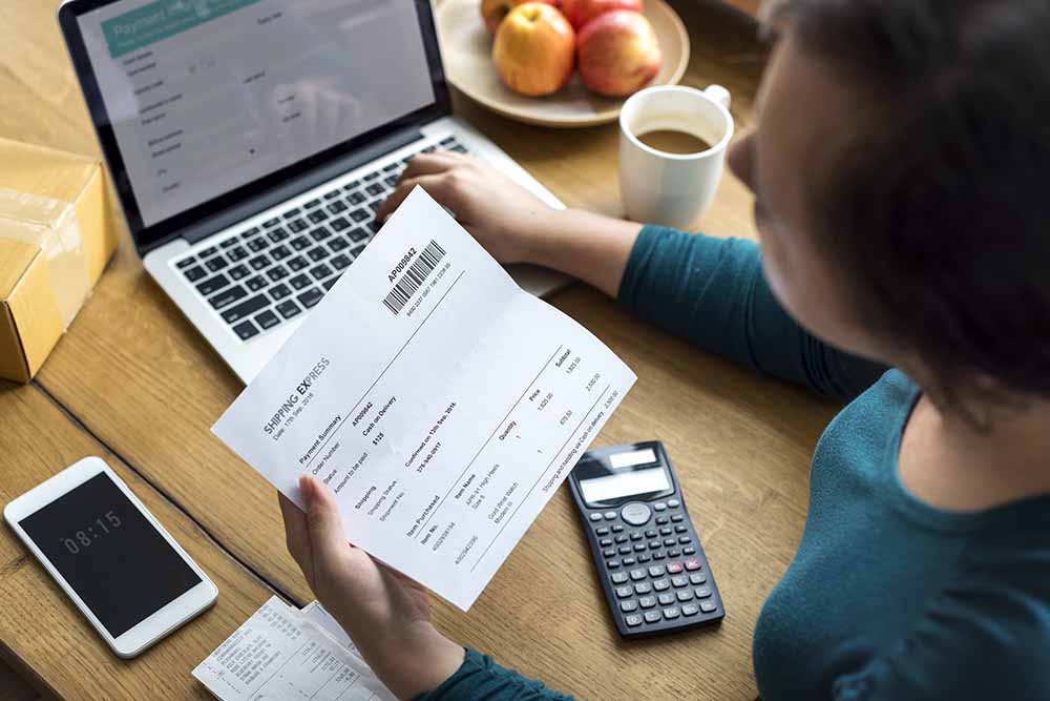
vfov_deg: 27.0
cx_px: 525
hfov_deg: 39.6
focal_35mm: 50
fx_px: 1458
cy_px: 350
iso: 160
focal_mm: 50
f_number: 3.2
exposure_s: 1/200
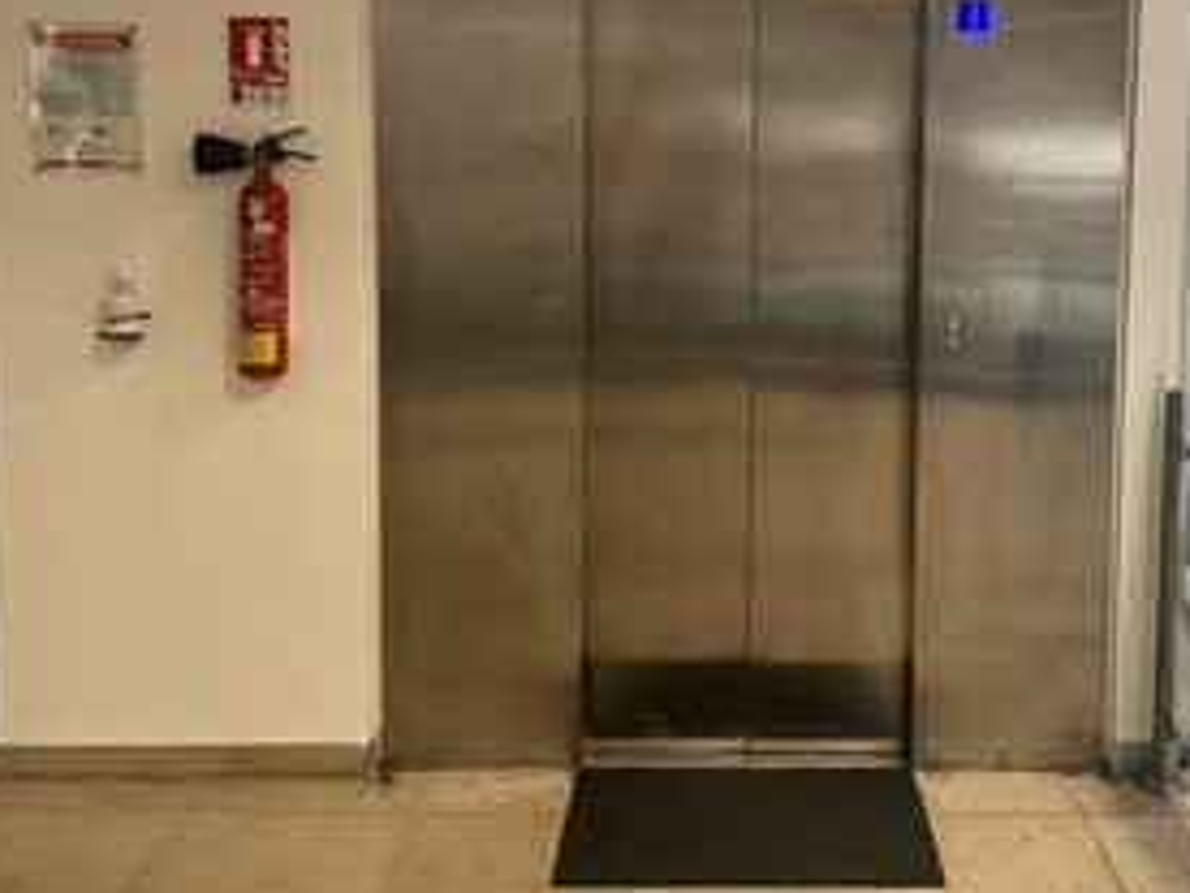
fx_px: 1444
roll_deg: -1.4
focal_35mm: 42
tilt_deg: -6.4
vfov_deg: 34.0
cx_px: 772
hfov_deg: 44.3
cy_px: 280
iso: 200
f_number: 1.8
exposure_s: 1/60
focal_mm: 3
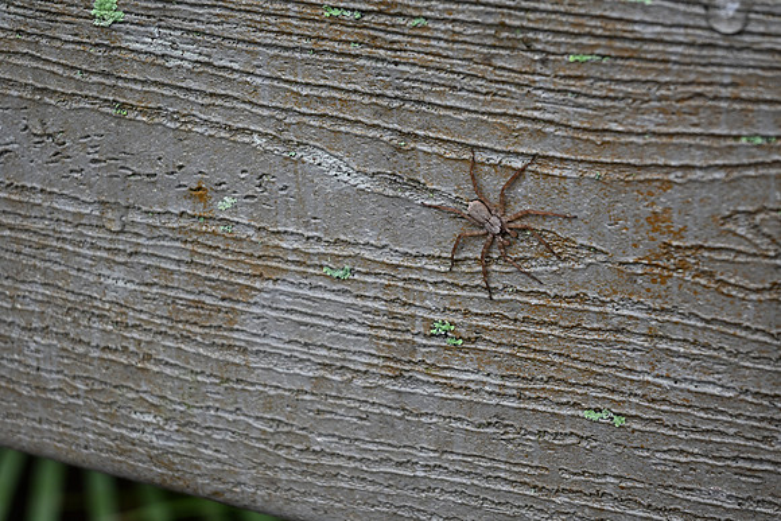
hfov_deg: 27.0
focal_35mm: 75
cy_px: 260
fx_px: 1627
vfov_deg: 18.2
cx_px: 390
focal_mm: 50
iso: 400
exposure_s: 1/100
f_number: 6.3
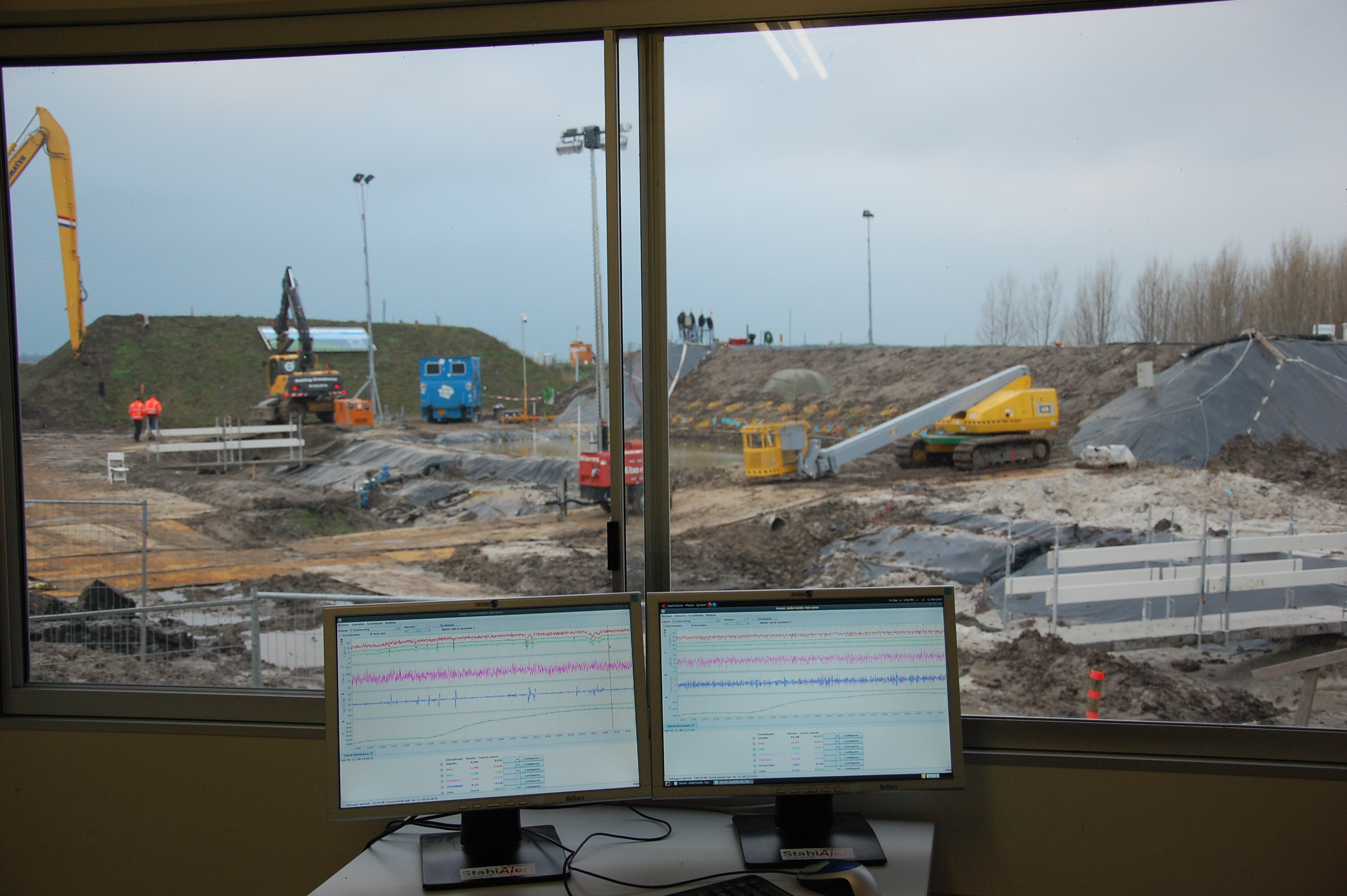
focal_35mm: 39
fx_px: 1458
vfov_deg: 34.1
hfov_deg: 49.6
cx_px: 674
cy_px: 448
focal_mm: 26
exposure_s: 1/100
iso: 400
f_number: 5
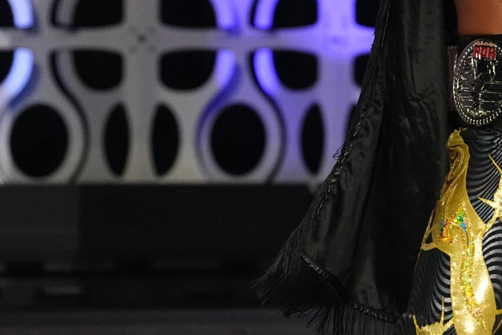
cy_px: -61
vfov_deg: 4.8
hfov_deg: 7.1
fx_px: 4015
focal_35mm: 288
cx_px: 537
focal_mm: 117
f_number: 3.5
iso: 5000
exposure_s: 1/1250
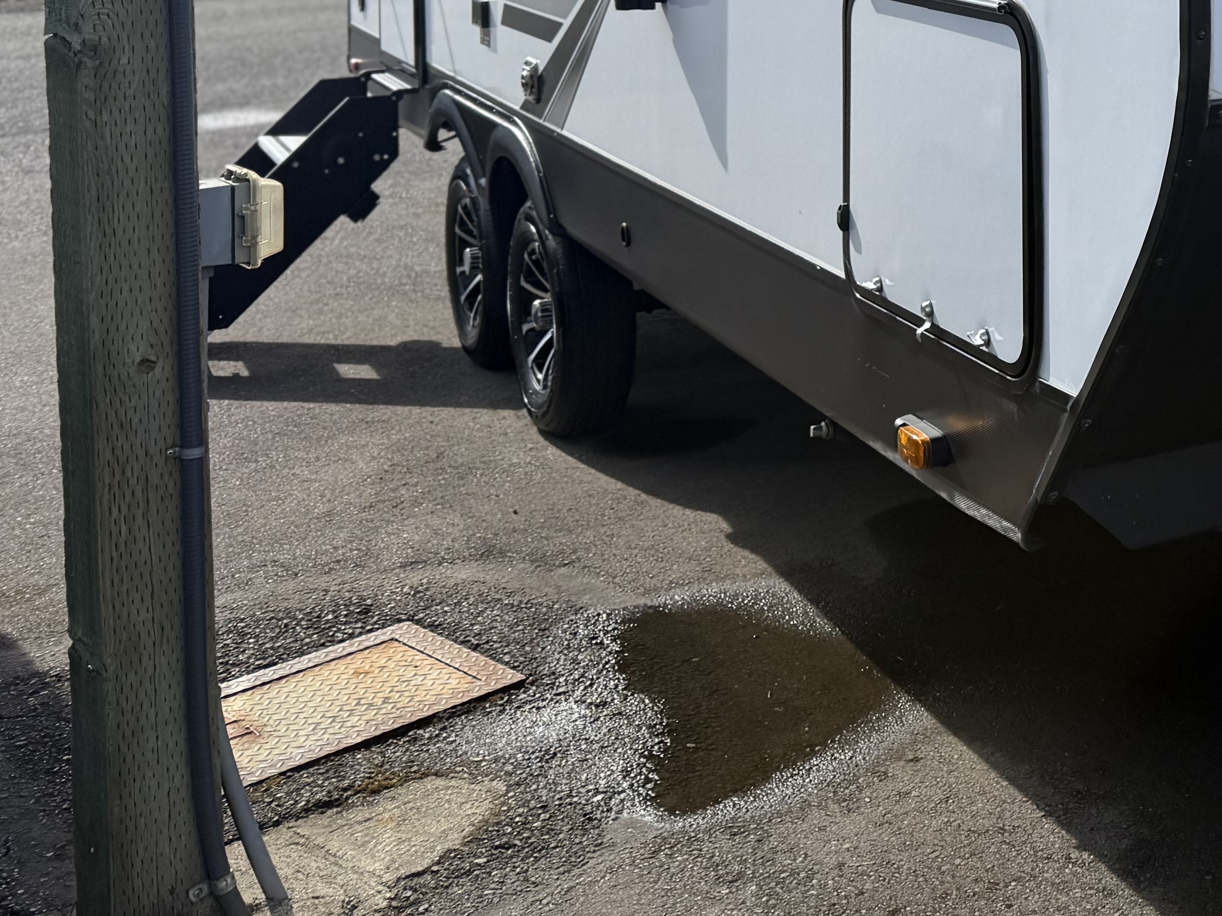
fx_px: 1977
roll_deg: +1.4
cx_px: 1327
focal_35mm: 56
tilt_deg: -0.8
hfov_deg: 30.8
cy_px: -98
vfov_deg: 24.3
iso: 80
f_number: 1.78
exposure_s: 1/3584
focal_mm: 6.76
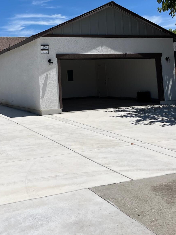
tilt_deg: +4.0
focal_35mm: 45
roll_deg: +2.9
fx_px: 305
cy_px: 57
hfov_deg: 31.6
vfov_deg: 40.8
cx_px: 43
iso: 50
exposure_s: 1/8403
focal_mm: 5.1
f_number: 1.6
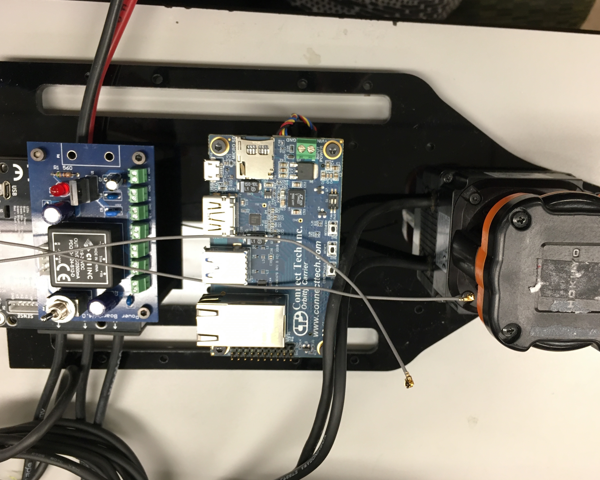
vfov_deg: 47.1
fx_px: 550
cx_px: 325
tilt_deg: -80.6
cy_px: 244
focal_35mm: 31
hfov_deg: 57.1
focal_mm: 4.15
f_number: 2.2
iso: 100
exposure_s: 1/30
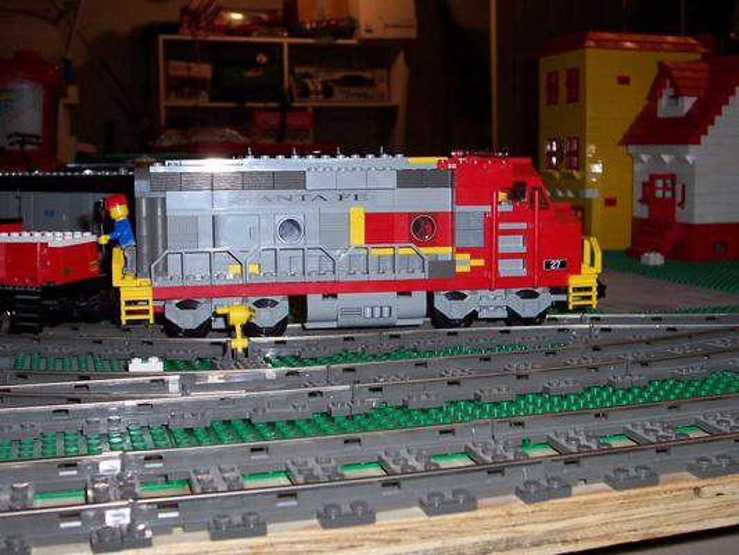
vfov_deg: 31.5
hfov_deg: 41.2
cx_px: 370
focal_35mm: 46
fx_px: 982
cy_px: 278
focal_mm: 7
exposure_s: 1/60
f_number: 3
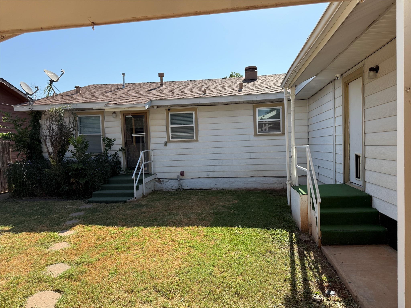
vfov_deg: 56.8
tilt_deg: -0.6
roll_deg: -0.1
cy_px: 154
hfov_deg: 71.6
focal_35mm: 24
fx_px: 285
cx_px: 206
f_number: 1.78
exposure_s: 1/4405
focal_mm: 6.76
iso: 100
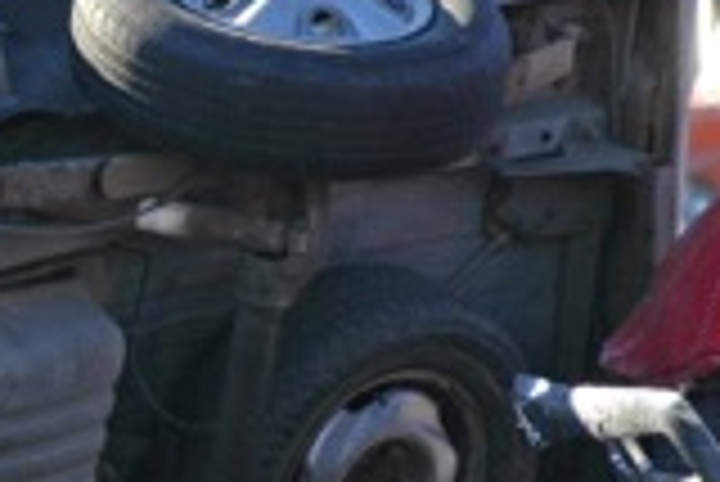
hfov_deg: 2.0
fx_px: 20378
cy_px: 468
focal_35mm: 1018
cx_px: -414
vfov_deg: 1.4
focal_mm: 170
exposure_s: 1/500
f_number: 4
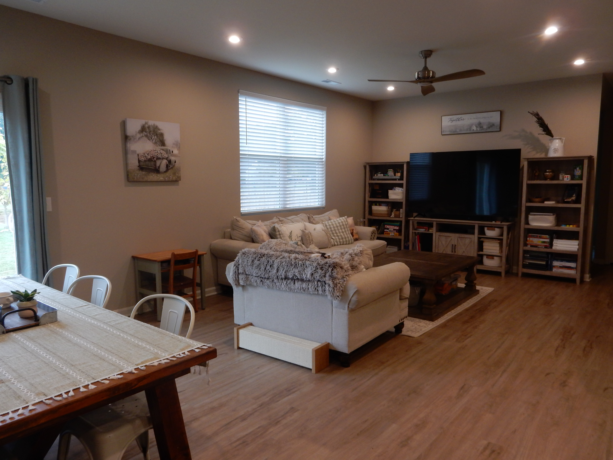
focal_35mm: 25
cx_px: 306
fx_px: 443
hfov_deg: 69.4
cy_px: 230
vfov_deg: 54.9
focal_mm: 4.5
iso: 180
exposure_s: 1/30
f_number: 3.7
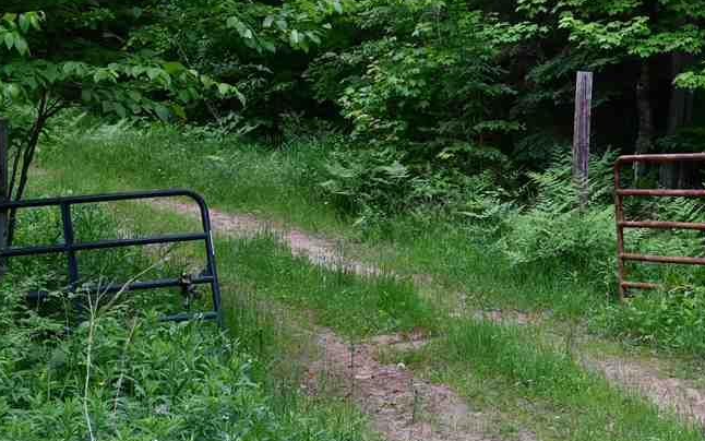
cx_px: 449
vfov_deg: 12.7
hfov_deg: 20.2
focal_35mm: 103
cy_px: 163
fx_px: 1979
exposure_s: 1/250
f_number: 5.6
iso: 220
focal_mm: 34
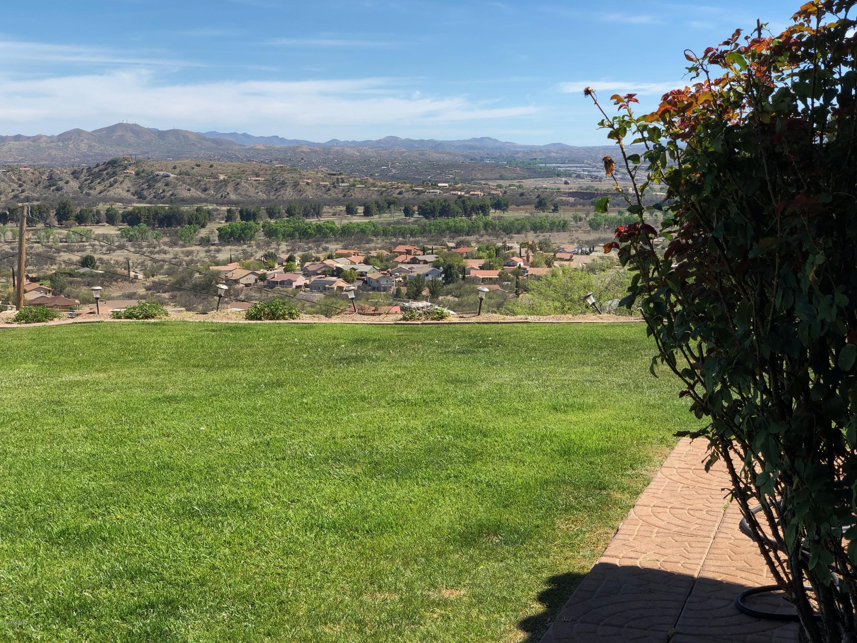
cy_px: 322
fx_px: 1287
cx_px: 428
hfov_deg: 36.8
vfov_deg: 28.0
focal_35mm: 52
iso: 16
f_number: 2.4
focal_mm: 6
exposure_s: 1/592
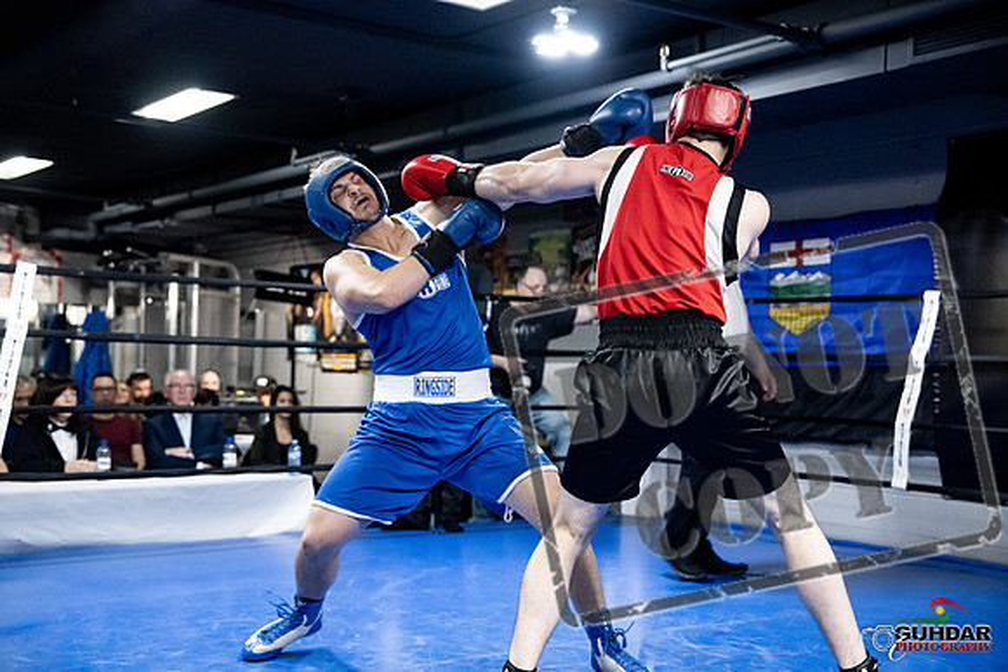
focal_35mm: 47
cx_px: 504
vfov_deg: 28.7
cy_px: 336
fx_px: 1316
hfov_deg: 41.9
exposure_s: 1/1000
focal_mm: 47
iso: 10000
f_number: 2.8
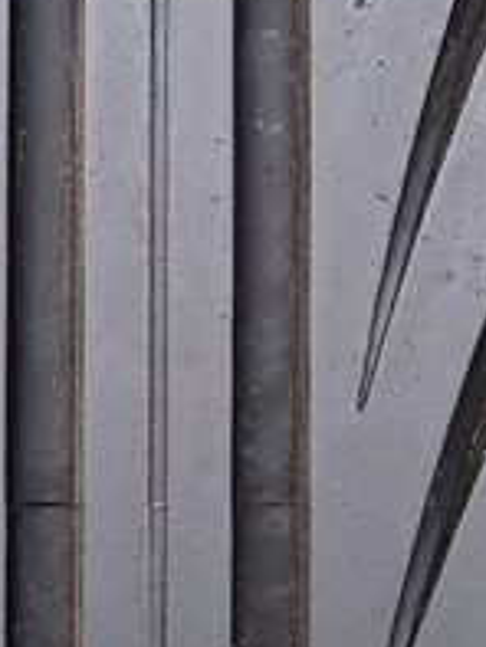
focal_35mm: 126
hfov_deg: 11.8
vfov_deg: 15.6
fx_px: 2356
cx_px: 148
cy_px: 358
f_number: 1.8
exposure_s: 1/221
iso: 50
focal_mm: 5.4
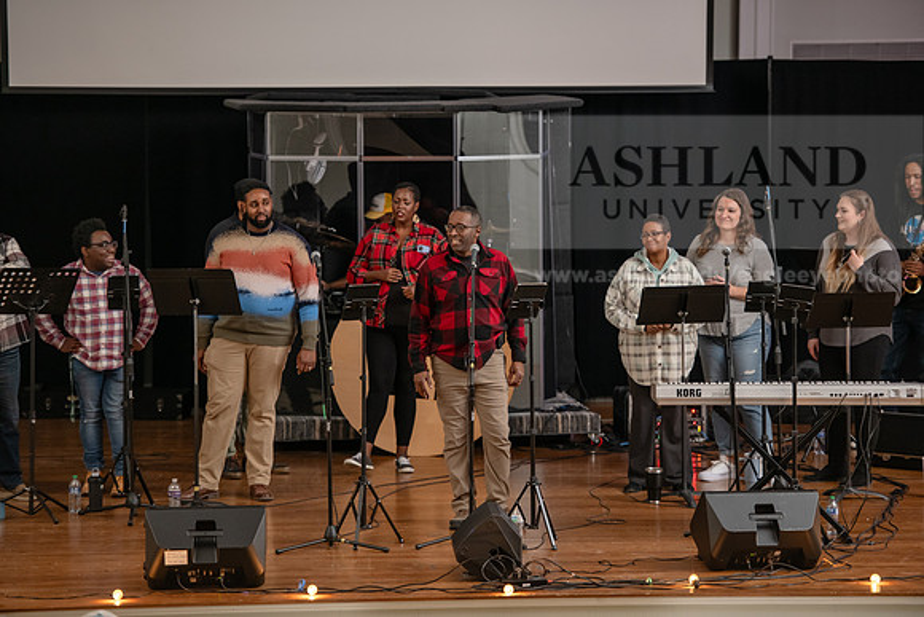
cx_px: 462
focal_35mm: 155
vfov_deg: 8.9
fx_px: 3979
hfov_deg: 13.2
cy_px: 308
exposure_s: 1/60
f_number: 3.2
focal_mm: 155
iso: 1600
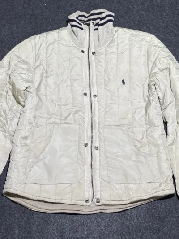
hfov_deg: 53.1
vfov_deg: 67.3
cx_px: 90
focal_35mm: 26
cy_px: 120
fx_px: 179
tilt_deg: -58.4
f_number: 1.6
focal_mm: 4.2
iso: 80
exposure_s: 1/100
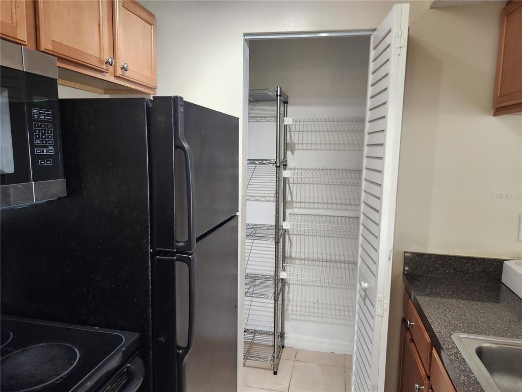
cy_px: 196
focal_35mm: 23
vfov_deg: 58.9
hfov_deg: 73.9
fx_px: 347
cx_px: 261
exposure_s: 1/120
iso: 400
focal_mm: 5.4
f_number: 1.8
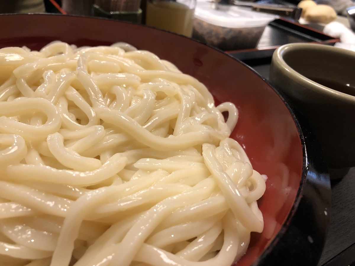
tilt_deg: -34.1
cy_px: 133
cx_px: 178
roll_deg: -8.4
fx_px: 287
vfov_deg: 49.7
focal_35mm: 28
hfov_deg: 63.4
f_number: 1.8
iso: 64
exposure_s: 1/15
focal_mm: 4
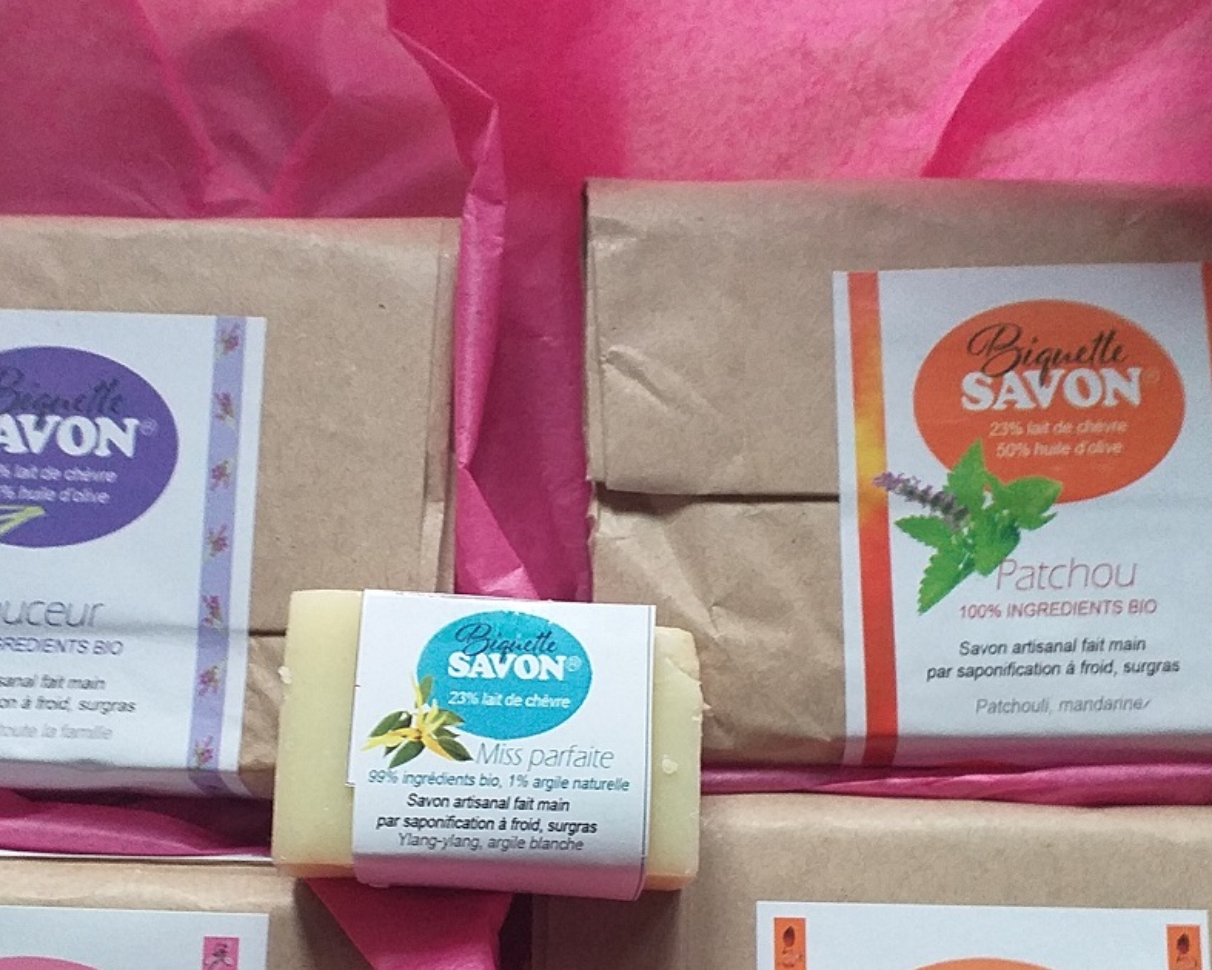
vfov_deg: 33.5
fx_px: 1579
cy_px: 715
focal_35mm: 44
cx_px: 565
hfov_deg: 42.0
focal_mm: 3.6
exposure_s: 1/33
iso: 250
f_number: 1.9
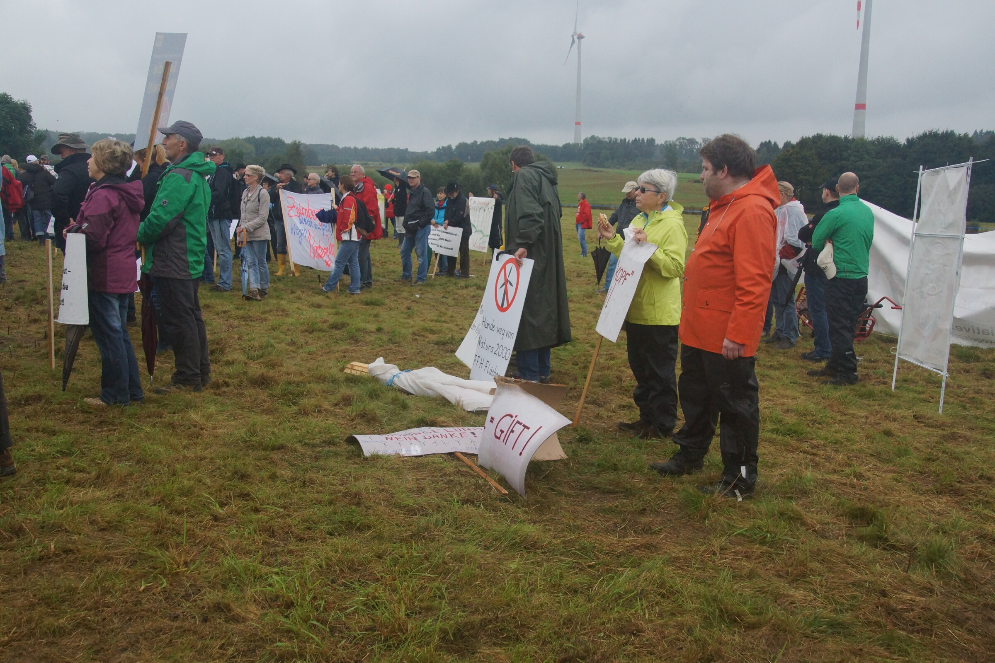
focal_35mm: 33
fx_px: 912
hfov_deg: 57.2
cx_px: 498
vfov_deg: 40.0
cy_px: 332
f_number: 8
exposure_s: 1/1500
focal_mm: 22
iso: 800
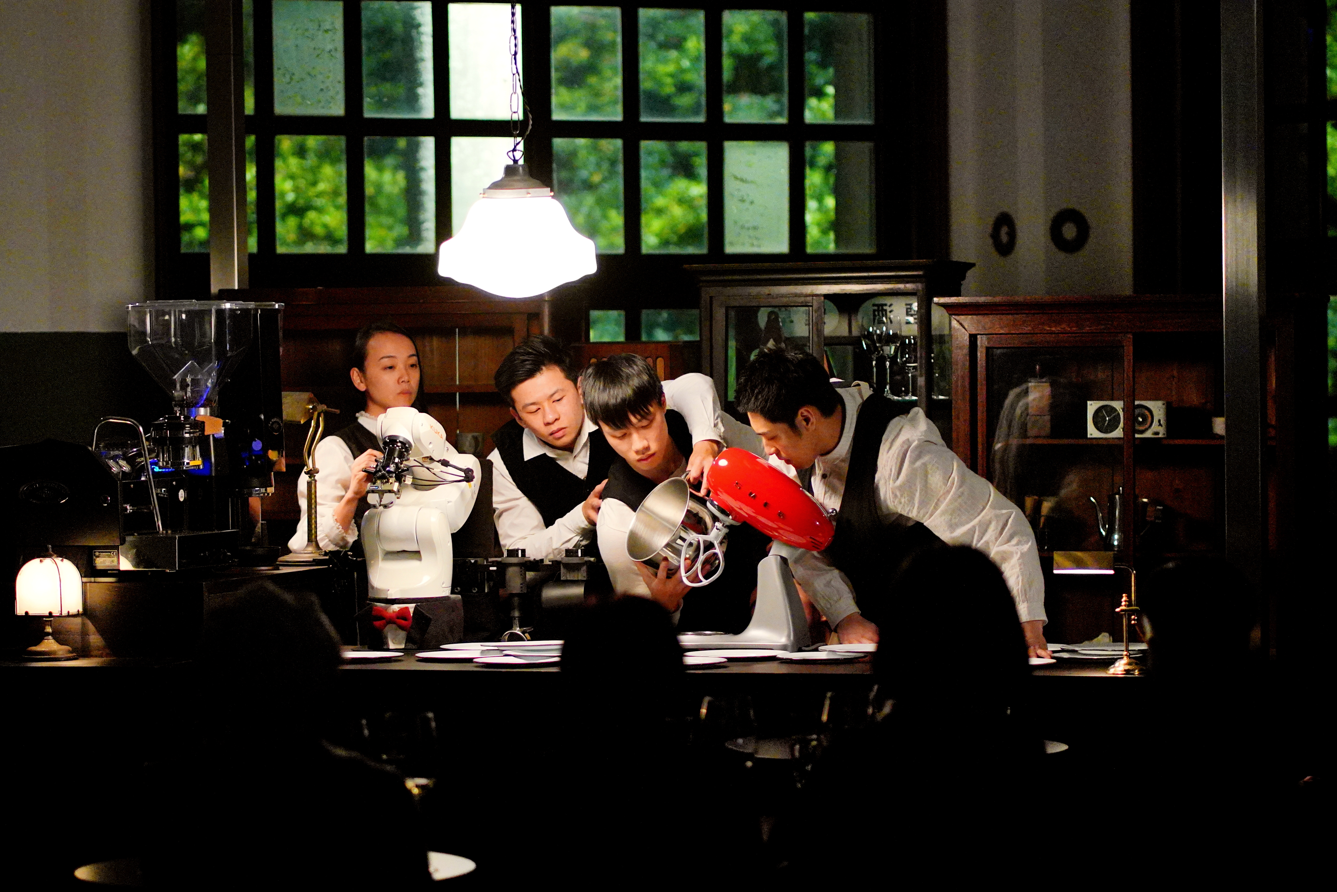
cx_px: 668
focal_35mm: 127
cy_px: 446
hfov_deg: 16.1
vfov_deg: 10.8
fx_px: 4717
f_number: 1.8
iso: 4000
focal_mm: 85
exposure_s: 1/320
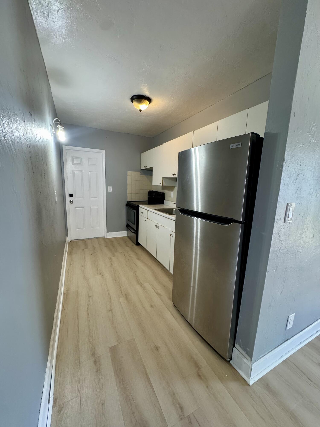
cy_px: 214
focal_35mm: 14
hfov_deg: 85.7
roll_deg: -1.4
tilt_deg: -9.8
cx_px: 160
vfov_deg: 102.1
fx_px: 173
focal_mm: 2.22
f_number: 2.2
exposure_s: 1/60
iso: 250
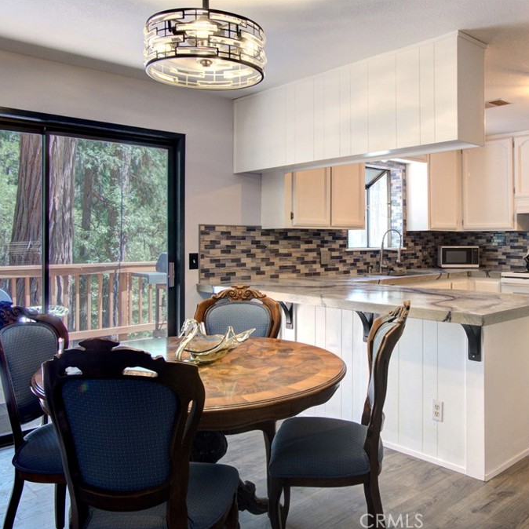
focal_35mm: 31
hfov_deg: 51.8
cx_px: 338
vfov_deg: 52.5
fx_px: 536
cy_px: 264
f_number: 8
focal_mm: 12
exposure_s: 1/25
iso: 400
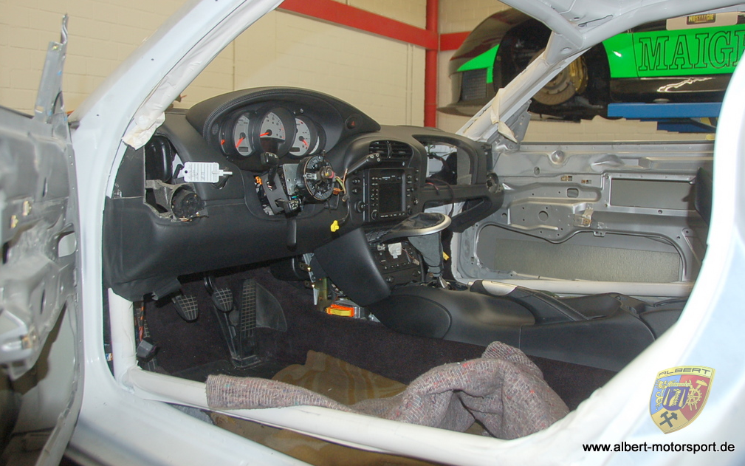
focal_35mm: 31
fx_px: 630
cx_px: 375
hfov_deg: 61.2
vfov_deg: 40.6
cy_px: 217
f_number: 3.8
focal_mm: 20
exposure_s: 1/60
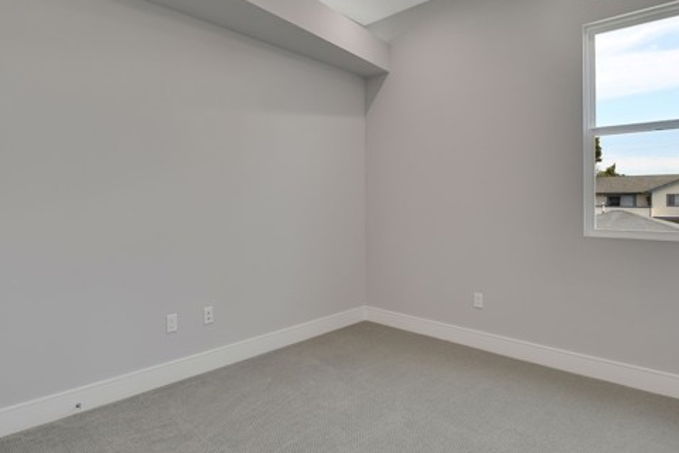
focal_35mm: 20
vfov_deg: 61.6
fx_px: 377
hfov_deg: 83.9
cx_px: 318
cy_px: 193
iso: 400
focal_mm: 10
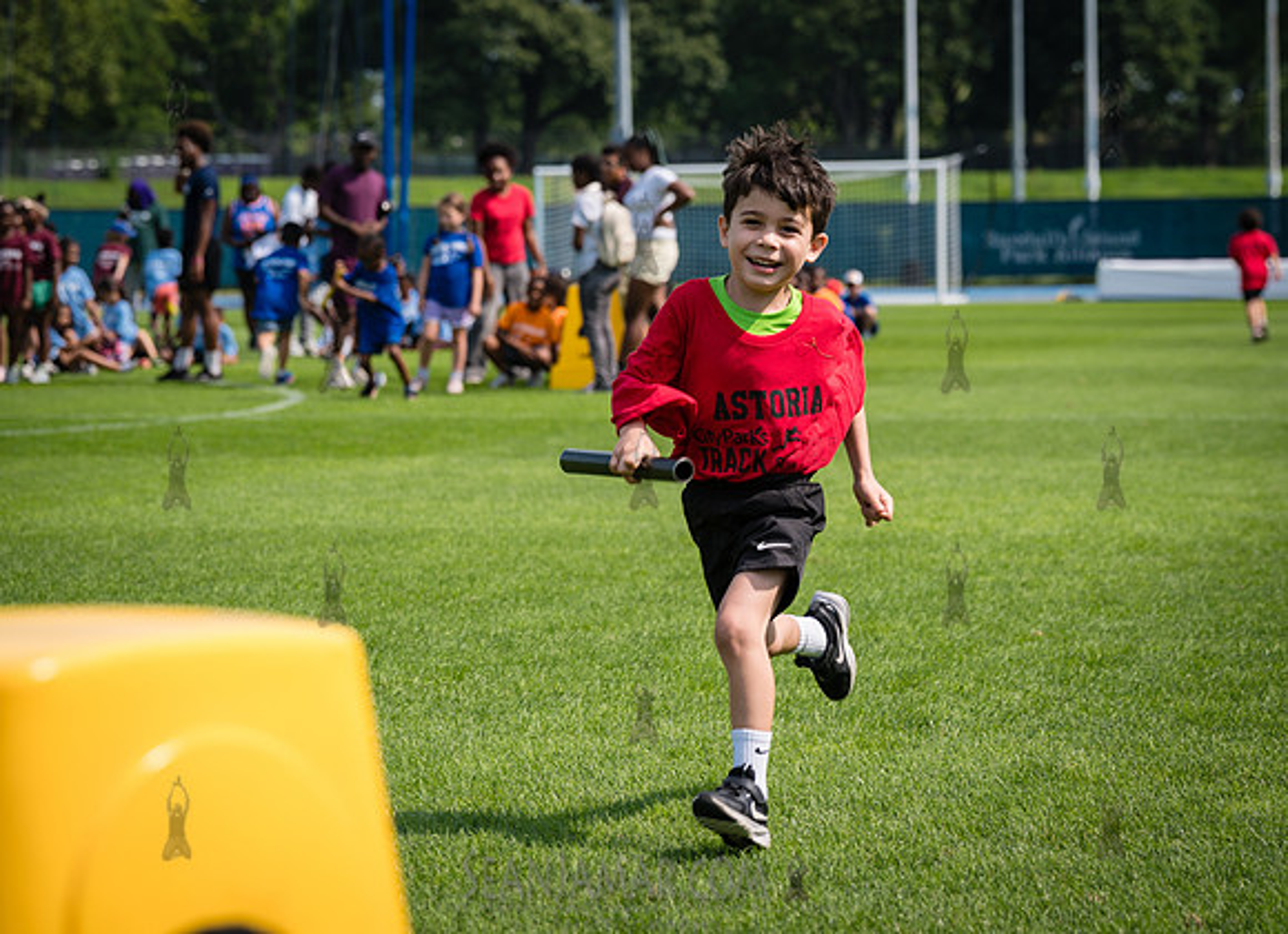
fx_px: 4042
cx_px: 743
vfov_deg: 13.2
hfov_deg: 18.1
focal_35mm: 110
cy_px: 440
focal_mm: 98
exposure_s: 1/640
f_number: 5
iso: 100
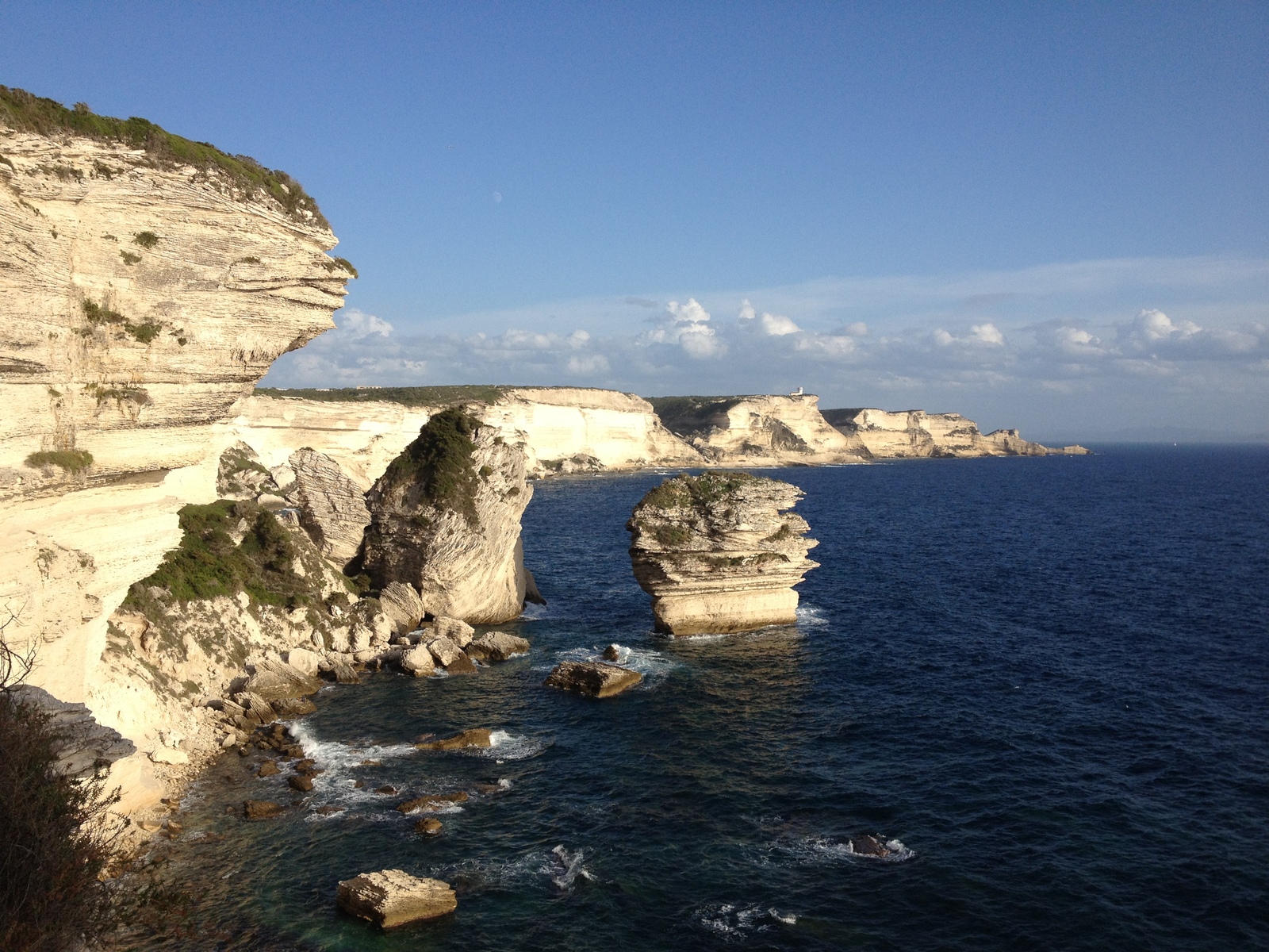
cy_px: 476
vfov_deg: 40.7
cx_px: 634
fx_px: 1283
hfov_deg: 52.6
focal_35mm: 35
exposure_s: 1/1972
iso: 64
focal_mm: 4.28
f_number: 2.4
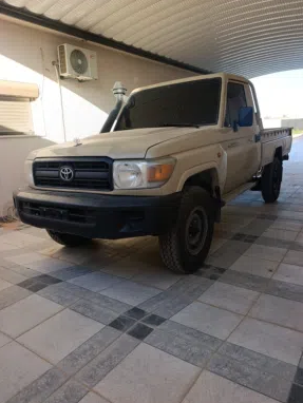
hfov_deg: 56.9
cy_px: 206
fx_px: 280
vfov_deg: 71.6
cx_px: 157
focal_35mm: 24
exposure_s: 1/100
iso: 73
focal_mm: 6.11
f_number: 1.65
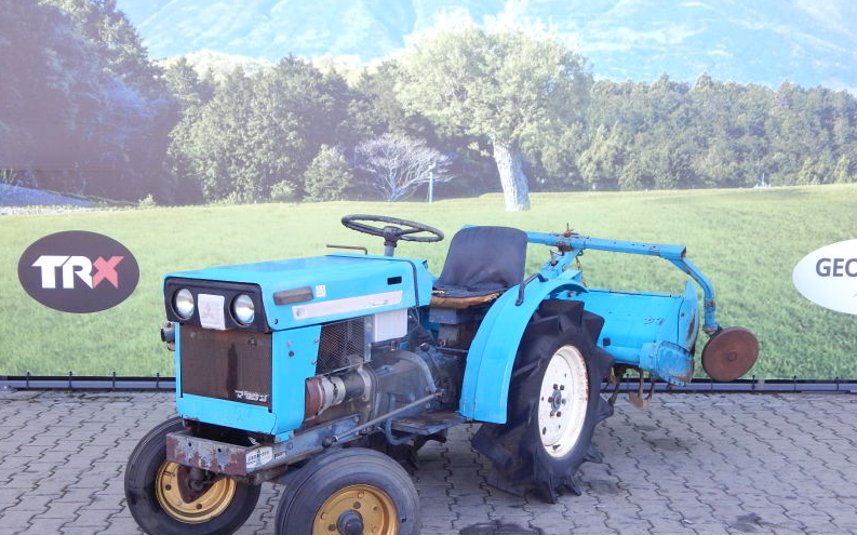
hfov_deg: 43.5
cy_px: 311
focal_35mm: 46
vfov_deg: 27.9
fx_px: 1074
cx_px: 427
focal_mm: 7.7
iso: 360
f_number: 3.6
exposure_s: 1/250
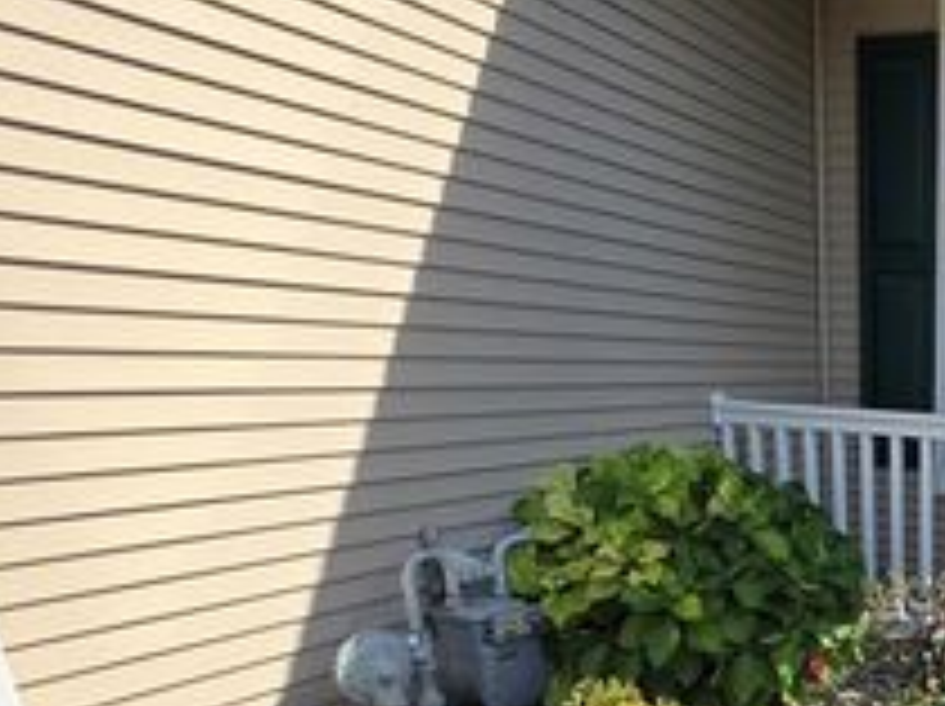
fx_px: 845
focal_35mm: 31
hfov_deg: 44.9
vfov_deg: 40.4
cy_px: 686
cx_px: 1030
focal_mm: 2.2
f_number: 1.9
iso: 40
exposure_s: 1/1365
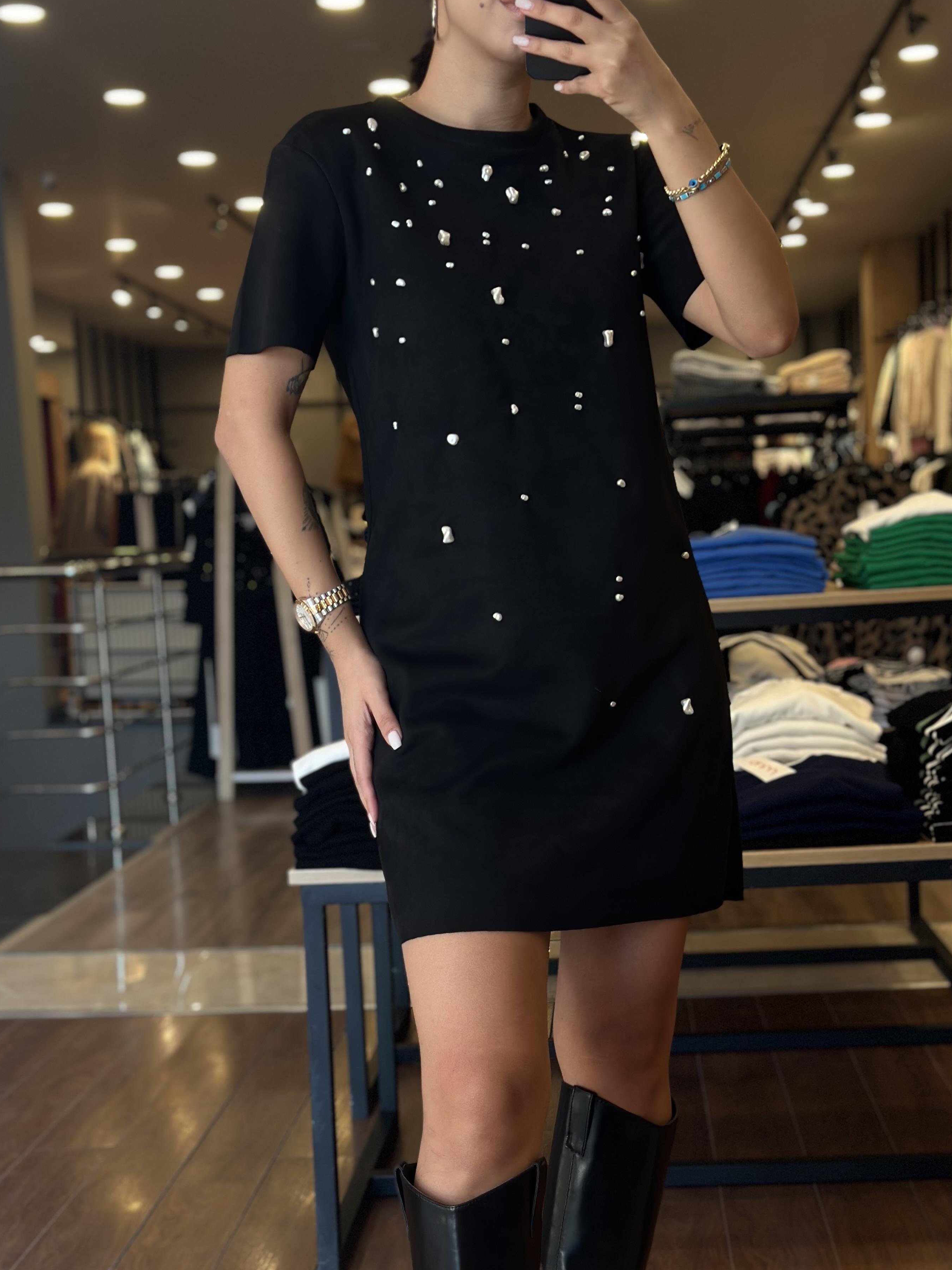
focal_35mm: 54
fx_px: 1980
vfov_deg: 35.5
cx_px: 526
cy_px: 602
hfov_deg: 27.0
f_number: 1.78
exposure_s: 1/150
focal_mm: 6.86
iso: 125
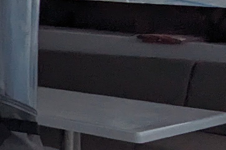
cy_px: 18
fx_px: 584
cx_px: -477
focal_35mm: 93
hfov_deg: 11.0
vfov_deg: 14.6
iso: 49
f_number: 2.2
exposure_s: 1/207
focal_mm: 1.83
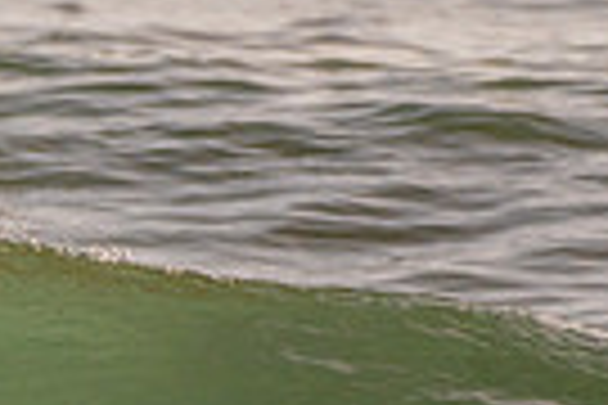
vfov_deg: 0.5
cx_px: -609
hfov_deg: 0.8
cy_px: 453
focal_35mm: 2633
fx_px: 44465
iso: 200
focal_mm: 500
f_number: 5.6
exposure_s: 1/2000
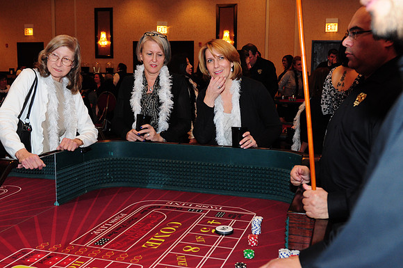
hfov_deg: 46.5
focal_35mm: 42
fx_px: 470
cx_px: 202
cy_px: 134
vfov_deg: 31.8
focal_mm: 28
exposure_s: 1/60
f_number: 4
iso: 800
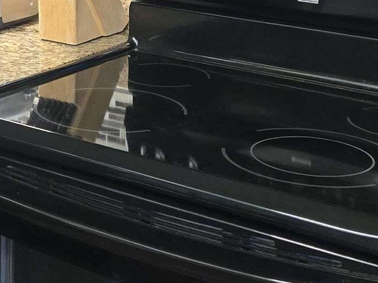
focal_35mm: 99
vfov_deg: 14.5
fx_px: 1081
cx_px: -14
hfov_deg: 19.2
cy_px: -39
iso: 1000
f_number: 1.8
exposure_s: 1/120
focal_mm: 5.4
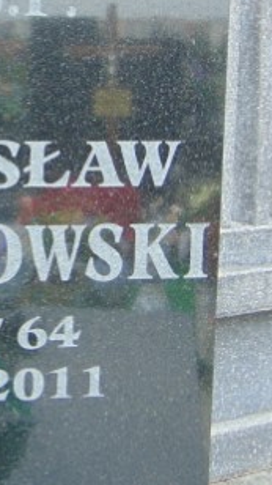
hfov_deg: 12.5
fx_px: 1219
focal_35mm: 95
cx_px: -44
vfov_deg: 22.5
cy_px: 222
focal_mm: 7.6
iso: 80
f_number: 3.3
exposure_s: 1/80
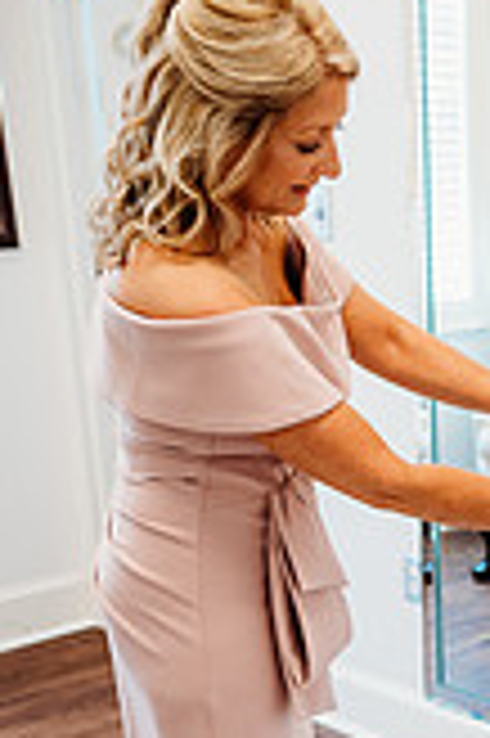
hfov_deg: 19.1
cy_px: 657
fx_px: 1350
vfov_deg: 29.4
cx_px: 634
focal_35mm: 66
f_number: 2.5
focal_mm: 24
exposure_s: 1/160
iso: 320
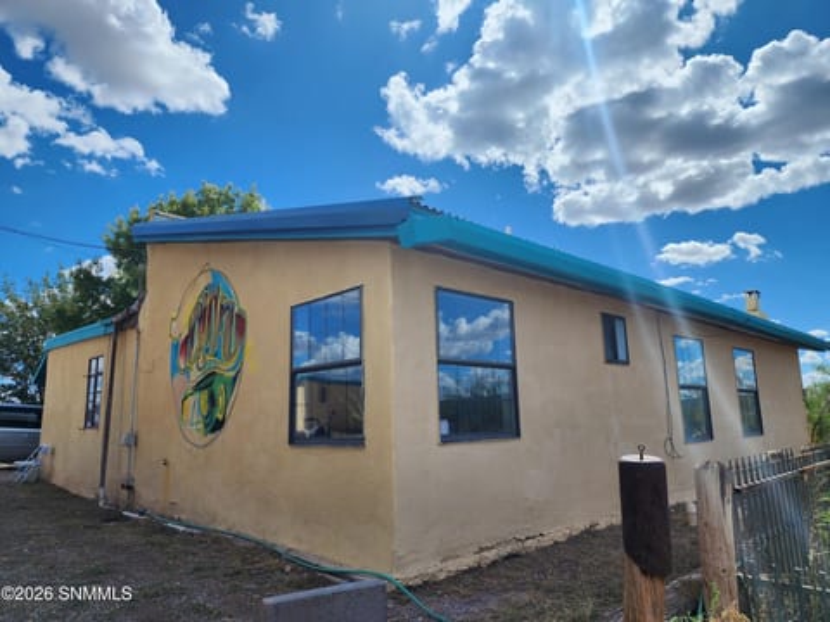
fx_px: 551
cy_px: 311
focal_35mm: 23
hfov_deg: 73.9
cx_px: 415
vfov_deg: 58.9
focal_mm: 6.4
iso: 12
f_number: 1.8
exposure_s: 1/2321
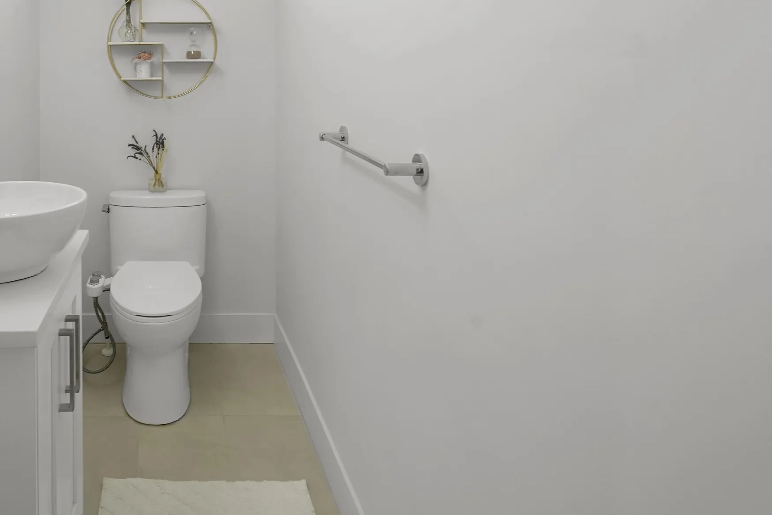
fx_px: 600
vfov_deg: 43.4
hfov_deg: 60.9
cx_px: 170
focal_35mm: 28
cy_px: 76
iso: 200
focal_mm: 16
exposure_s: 1/3
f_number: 9
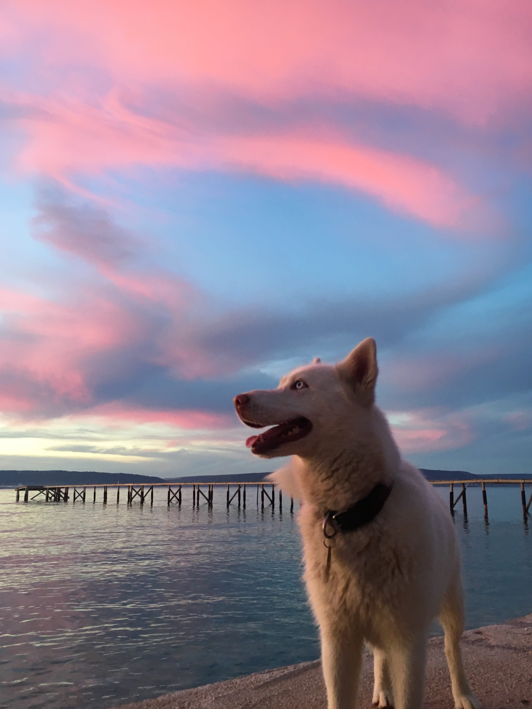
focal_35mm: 29
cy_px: 354
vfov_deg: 61.7
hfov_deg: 48.2
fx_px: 594
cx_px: 266
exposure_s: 1/33
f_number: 2.2
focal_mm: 4.15
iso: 100
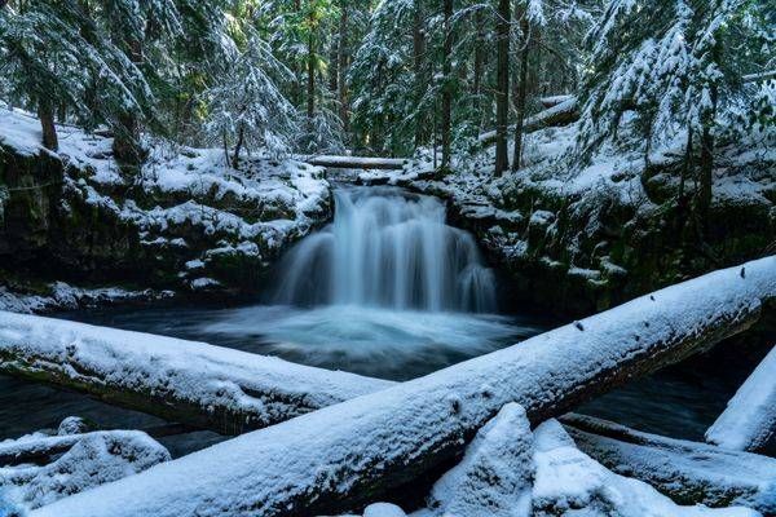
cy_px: 258
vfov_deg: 47.9
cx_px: 388
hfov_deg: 67.4
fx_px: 582
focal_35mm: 27
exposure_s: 1/2
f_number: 10
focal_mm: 27
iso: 50
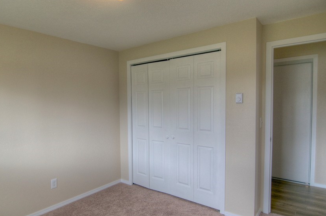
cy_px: 110
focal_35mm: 22
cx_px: 135
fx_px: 196
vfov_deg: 57.8
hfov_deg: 78.9
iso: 160
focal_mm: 11
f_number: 2.8
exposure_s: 1/200
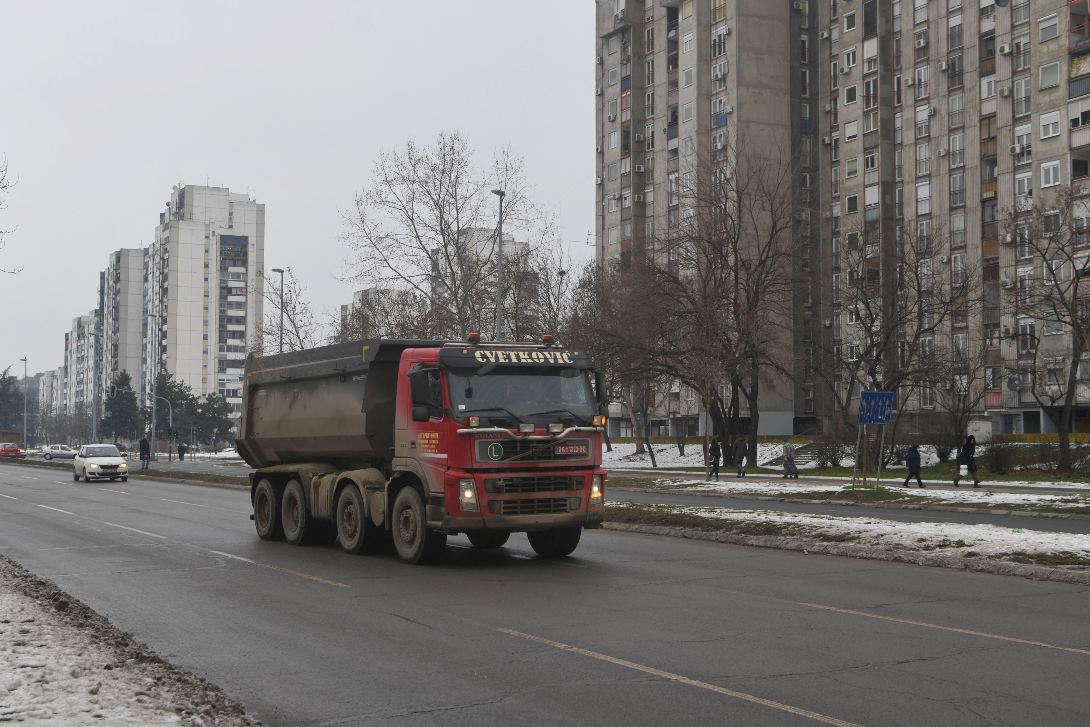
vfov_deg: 33.4
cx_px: 545
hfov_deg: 48.5
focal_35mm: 40
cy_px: 364
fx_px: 1211
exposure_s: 1/500
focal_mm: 40
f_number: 5
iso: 160
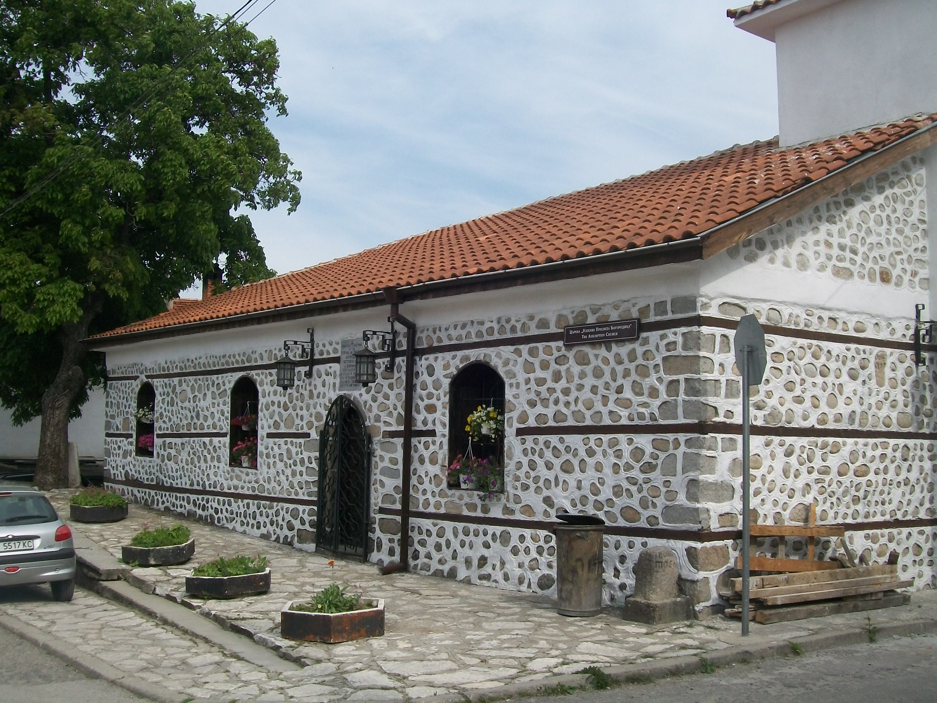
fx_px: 974
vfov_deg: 39.7
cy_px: 352
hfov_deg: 51.4
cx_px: 468
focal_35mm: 36
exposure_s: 1/500
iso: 80
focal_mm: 6
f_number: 4.8
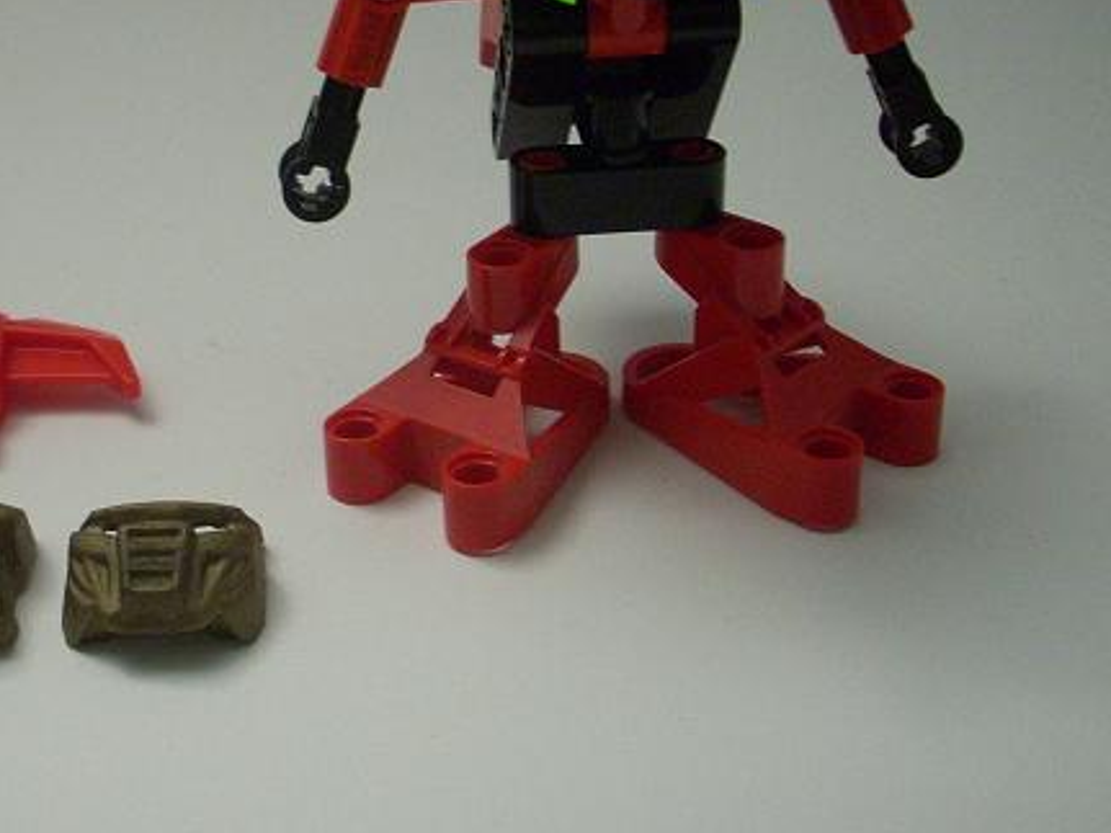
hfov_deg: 29.0
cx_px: 286
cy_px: 260
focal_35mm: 66
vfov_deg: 22.1
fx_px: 2118
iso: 200
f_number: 2.8
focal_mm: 6.2
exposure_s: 1/10.4
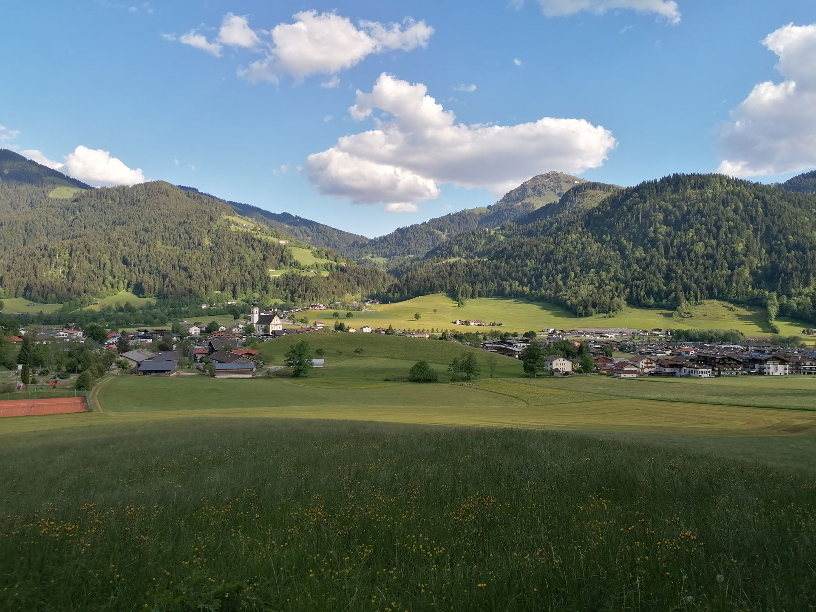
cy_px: 306
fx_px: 636
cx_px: 408
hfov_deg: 65.3
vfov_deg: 51.4
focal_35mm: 27
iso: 50
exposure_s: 1/1082
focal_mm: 4.75
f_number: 1.8
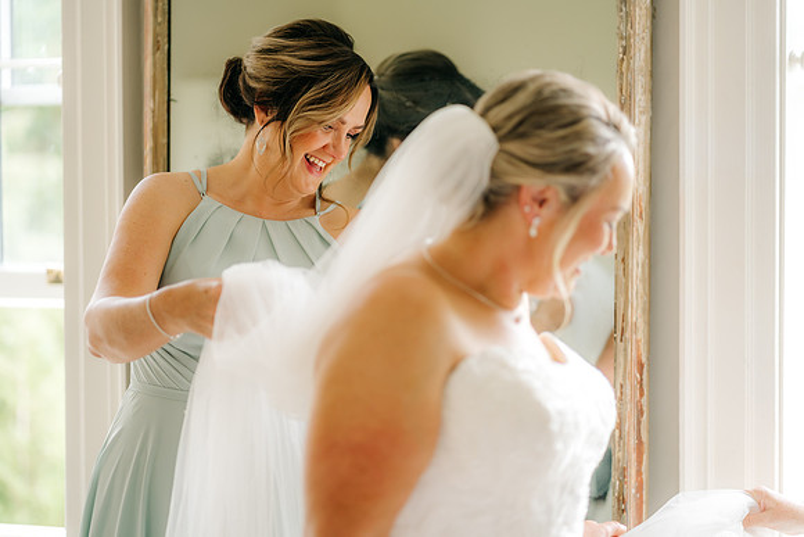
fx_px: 1971
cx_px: 402
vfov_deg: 15.5
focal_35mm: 88
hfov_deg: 23.1
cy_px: 268
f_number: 2
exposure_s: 1/400
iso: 250
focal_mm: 85
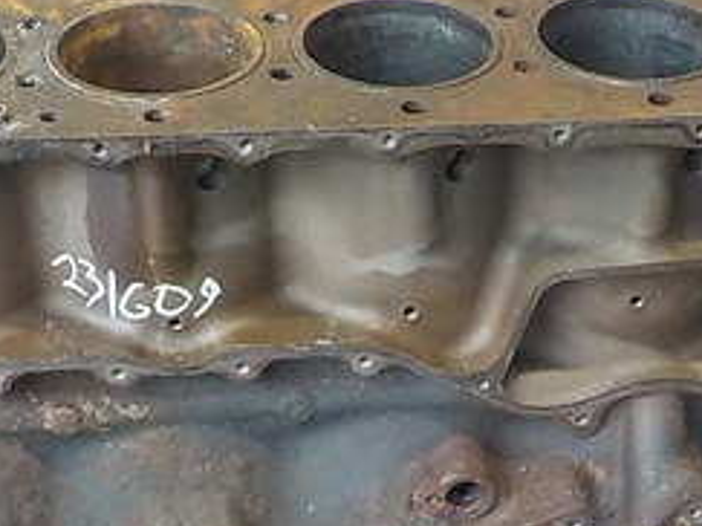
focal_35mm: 79
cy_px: 448
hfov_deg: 24.6
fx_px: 1601
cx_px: 480
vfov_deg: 18.4
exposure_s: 1/60
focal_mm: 4.1
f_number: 3.3
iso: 800
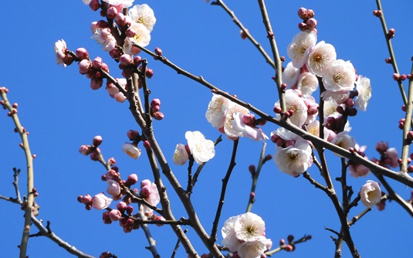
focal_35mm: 240
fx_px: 2700
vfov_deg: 5.5
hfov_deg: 8.7
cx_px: 206
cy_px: 106
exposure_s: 1/400
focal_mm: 40.1
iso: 100
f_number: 5.6
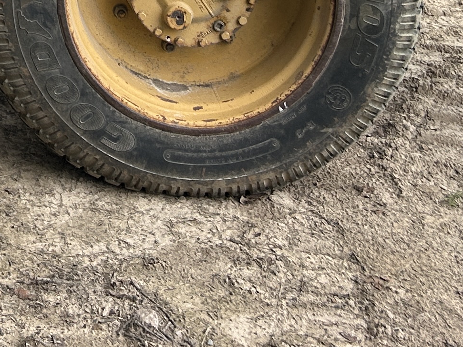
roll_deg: +0.4
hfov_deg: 16.9
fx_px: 1444
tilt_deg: -7.6
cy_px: -355
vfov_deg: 12.1
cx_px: -181
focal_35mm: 108
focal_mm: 5.7
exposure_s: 1/1135
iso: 50
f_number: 1.5
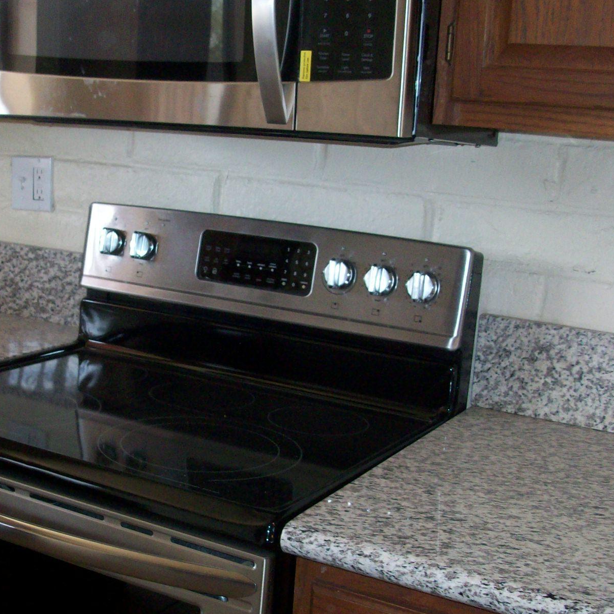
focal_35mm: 51
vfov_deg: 33.4
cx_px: 213
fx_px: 1023
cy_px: 301
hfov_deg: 33.2
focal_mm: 5.7
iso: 160
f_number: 2.8
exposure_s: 1/60
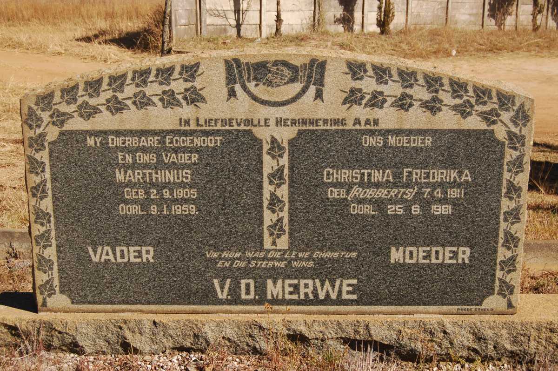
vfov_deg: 28.9
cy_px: 186
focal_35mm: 46
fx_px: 720
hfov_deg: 42.4
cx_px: 279
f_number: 6.3
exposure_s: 1/400
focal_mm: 31
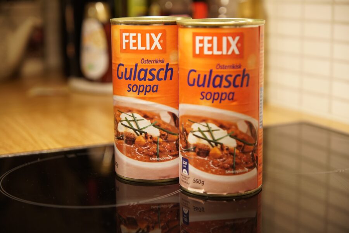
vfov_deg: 18.2
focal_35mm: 75
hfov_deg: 27.0
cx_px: 174
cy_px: 116
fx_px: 727
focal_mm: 50
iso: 640
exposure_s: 1/30
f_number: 2.8
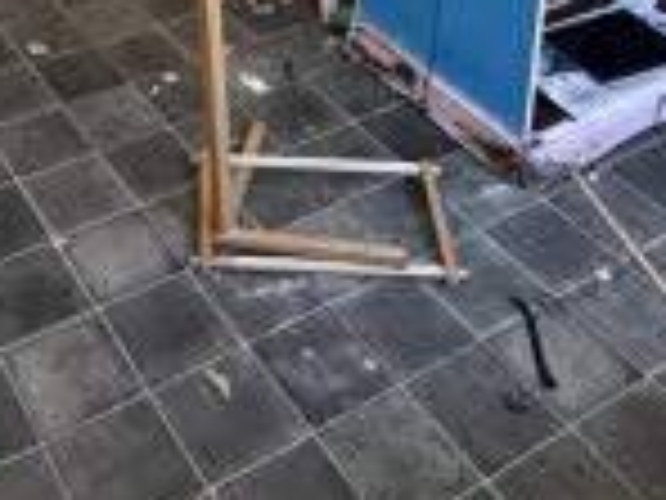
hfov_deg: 33.8
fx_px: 1058
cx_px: 128
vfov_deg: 21.8
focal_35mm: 55
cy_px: -264
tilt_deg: -16.9
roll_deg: +0.1
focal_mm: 2.22
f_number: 2.2
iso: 320
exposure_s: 1/63
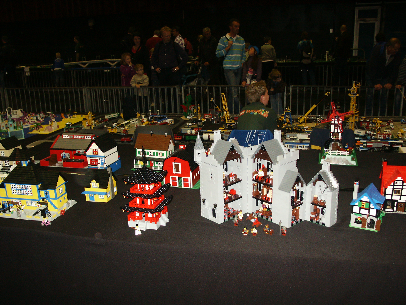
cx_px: 203
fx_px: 411
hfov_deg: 52.6
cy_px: 152
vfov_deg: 40.7
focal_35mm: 35
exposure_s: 1/45
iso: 200
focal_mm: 7.18
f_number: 3
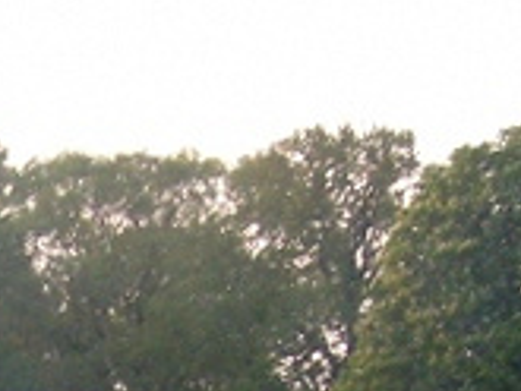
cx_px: -28
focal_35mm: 145
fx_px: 2184
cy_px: 418
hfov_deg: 13.4
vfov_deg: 10.1
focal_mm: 8.7
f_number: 3.3
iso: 80
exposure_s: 1/125
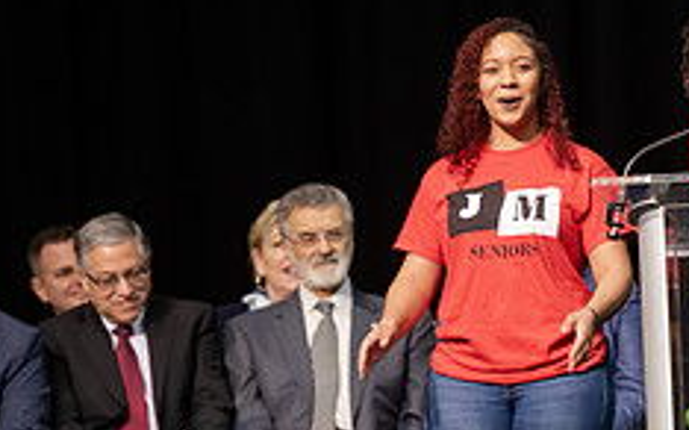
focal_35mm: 455
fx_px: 8540
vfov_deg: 2.9
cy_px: 178
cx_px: 771
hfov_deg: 4.6
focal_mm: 180
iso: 1250
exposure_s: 1/200
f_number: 3.2
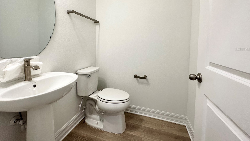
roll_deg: -0.8
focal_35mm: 16
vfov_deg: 65.6
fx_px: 106
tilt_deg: -2.9
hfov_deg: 99.3
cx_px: 120
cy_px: 49
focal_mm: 2.22
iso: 160
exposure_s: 1/120
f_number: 2.2
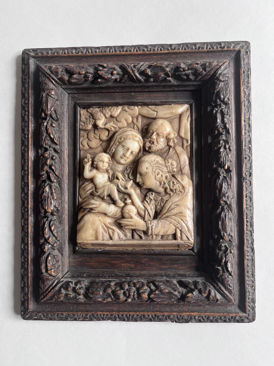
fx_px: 274
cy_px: 183
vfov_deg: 67.3
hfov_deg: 53.1
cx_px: 137
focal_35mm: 26
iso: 100
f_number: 1.6
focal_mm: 5.1
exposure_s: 1/122
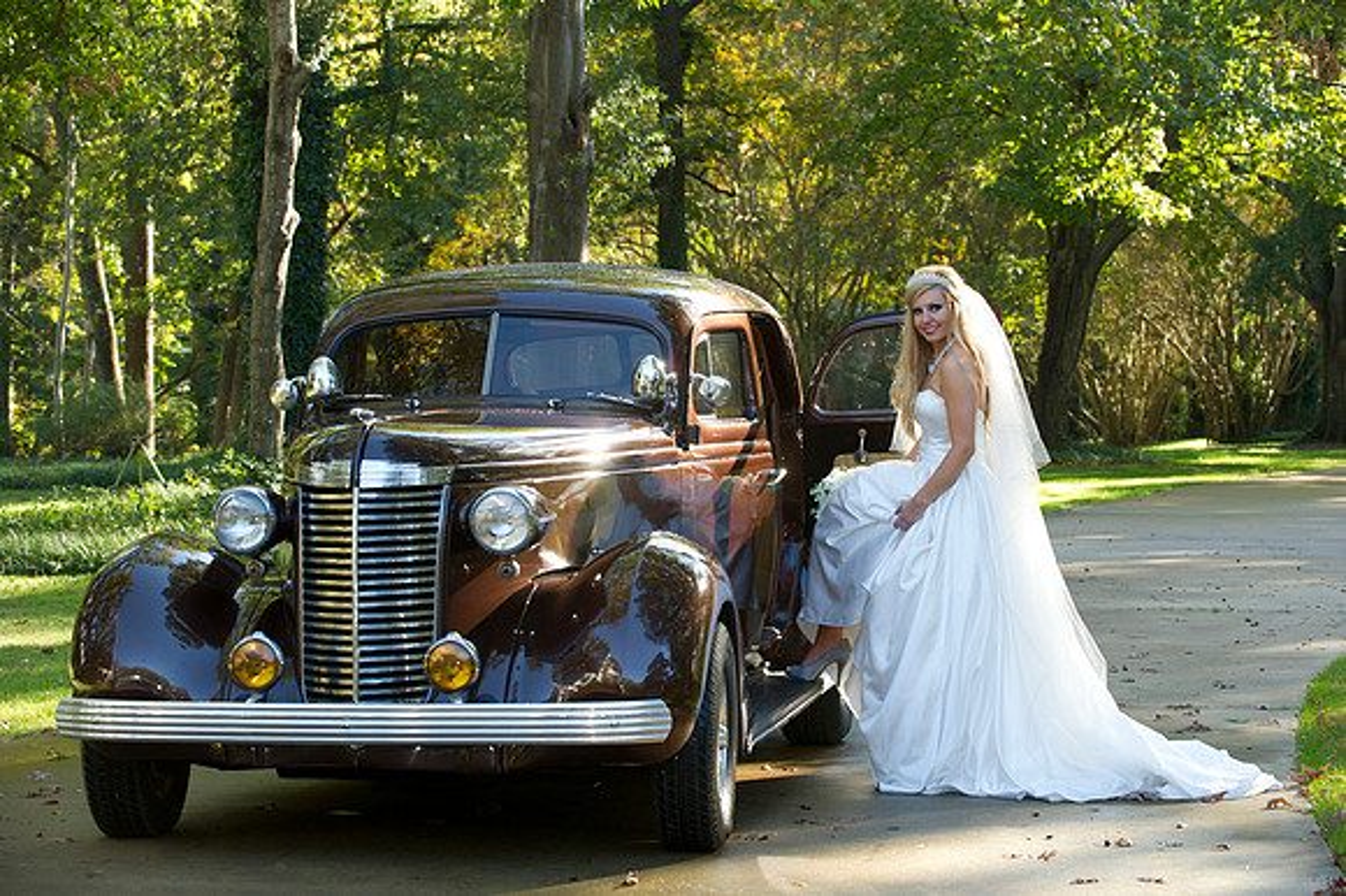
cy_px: 448
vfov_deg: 14.4
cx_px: 673
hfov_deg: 21.5
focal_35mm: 95
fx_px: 3550
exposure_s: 1/100
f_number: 5
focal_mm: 95
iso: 500
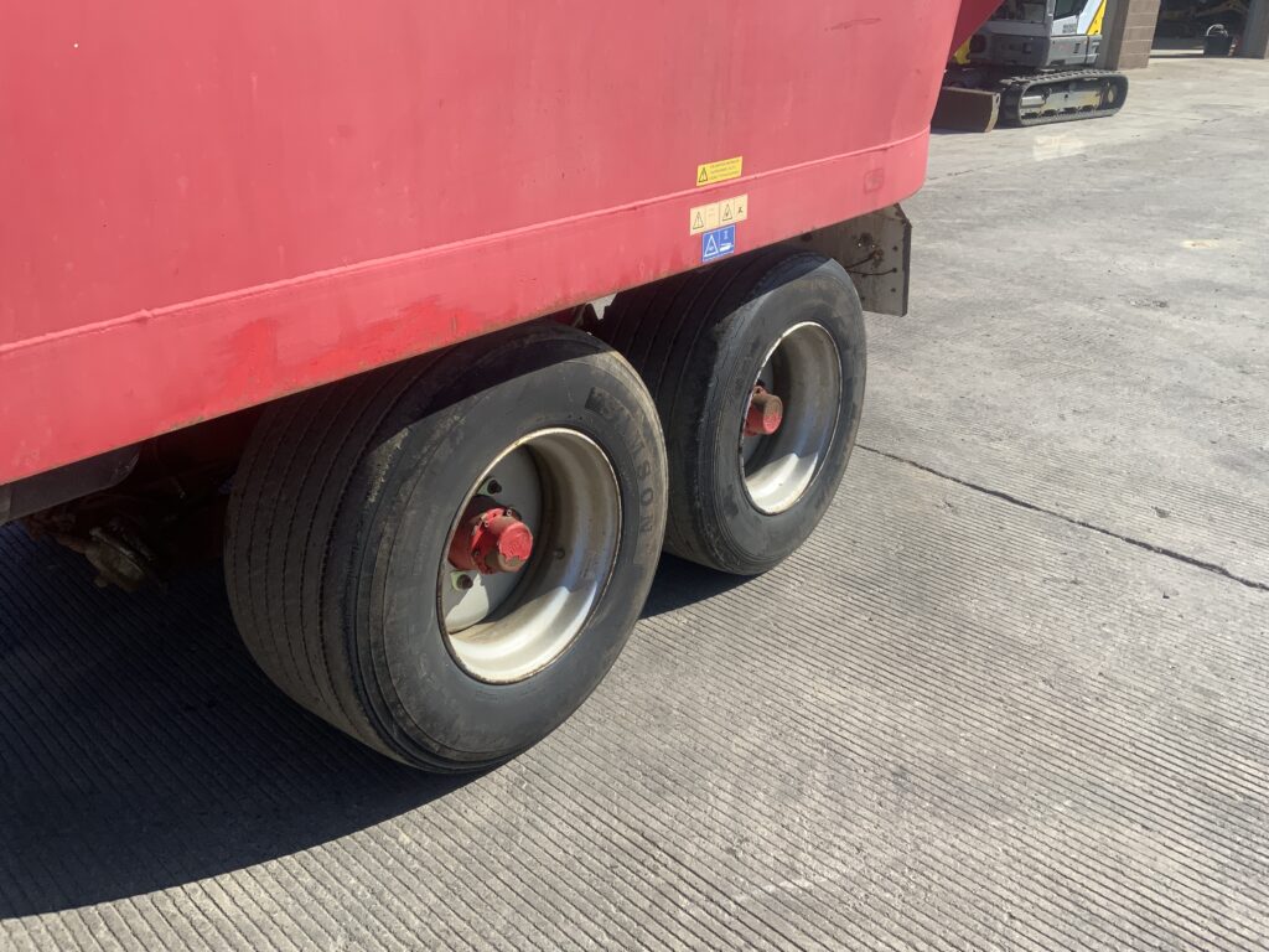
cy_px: 476
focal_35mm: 29
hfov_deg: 61.7
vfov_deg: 48.2
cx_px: 634
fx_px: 1063
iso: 16
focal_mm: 3
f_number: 1.8
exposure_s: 1/1279
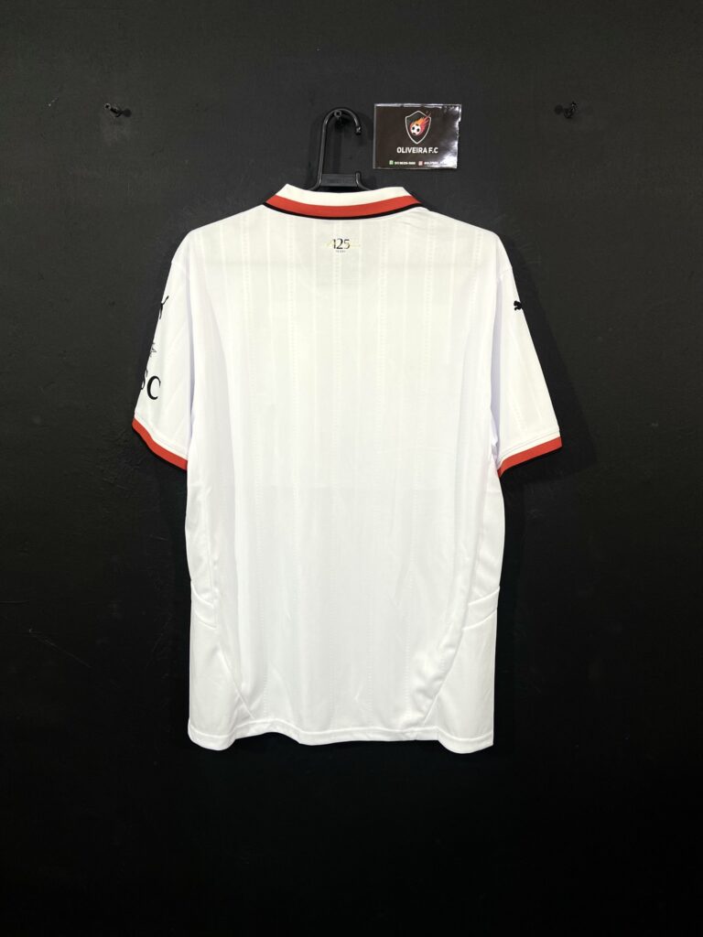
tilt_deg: -10.7
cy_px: 468
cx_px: 352
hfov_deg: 53.1
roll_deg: -0.3
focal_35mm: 26
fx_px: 704
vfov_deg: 67.3
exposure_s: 1/60
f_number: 1.8
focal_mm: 4.25
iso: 64
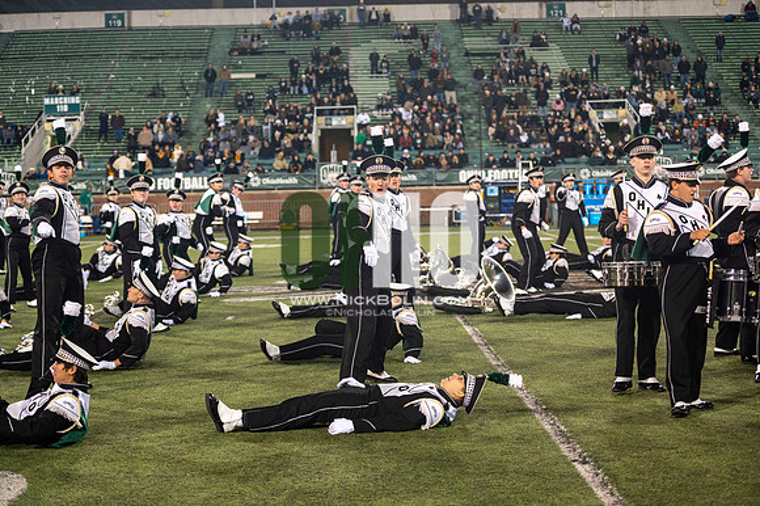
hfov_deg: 28.9
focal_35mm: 70
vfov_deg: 19.4
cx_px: 380
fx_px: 1477
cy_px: 253
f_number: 2.8
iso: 1000
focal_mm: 70
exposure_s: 1/500
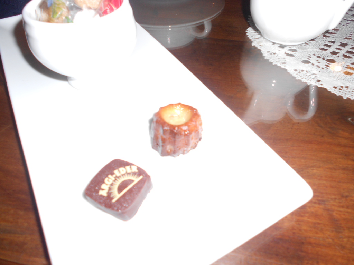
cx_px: 177
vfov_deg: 53.1
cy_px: 132
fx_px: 266
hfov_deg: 67.3
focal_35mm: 26
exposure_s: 1/25
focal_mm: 4.6
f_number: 3.2
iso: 80
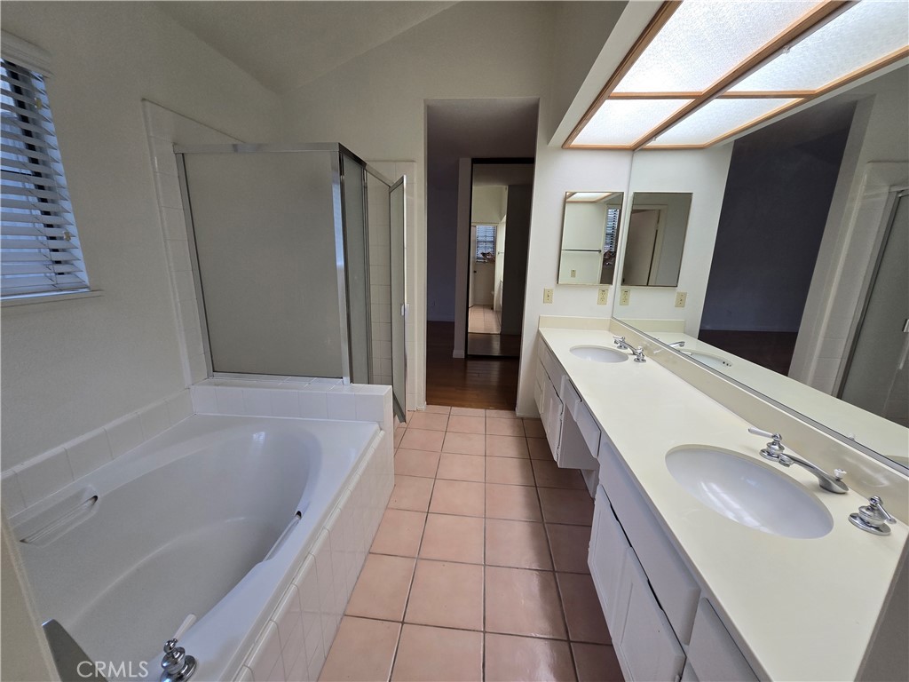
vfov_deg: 89.9
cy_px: 341
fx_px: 341
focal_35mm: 13
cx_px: 454
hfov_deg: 106.2
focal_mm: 2.2
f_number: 2.2
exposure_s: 1/60
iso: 64
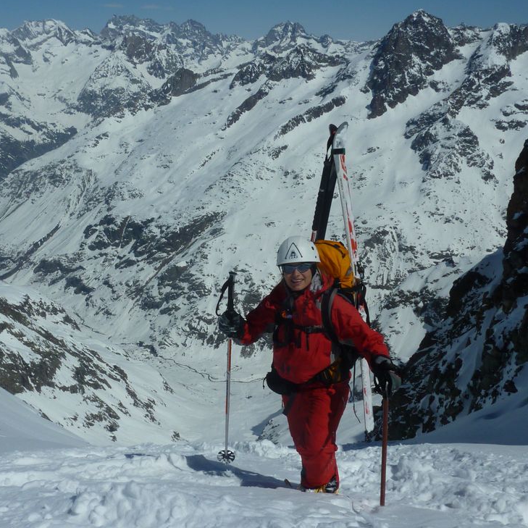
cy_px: 262
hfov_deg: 45.9
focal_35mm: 36
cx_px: 227
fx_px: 621
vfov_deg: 46.0
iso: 80
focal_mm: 4.1
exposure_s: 1/1600
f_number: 6.3
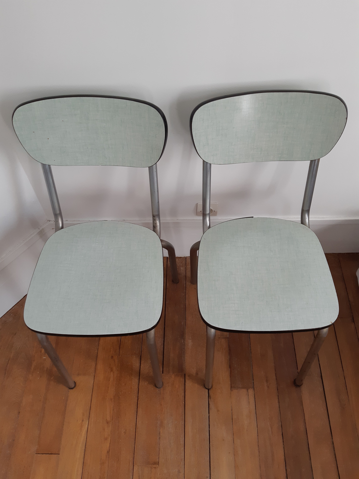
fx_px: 360
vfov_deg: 67.3
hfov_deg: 53.1
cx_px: 180
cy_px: 240
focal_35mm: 26
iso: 80
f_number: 1.7
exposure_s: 1/100
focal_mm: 3.93
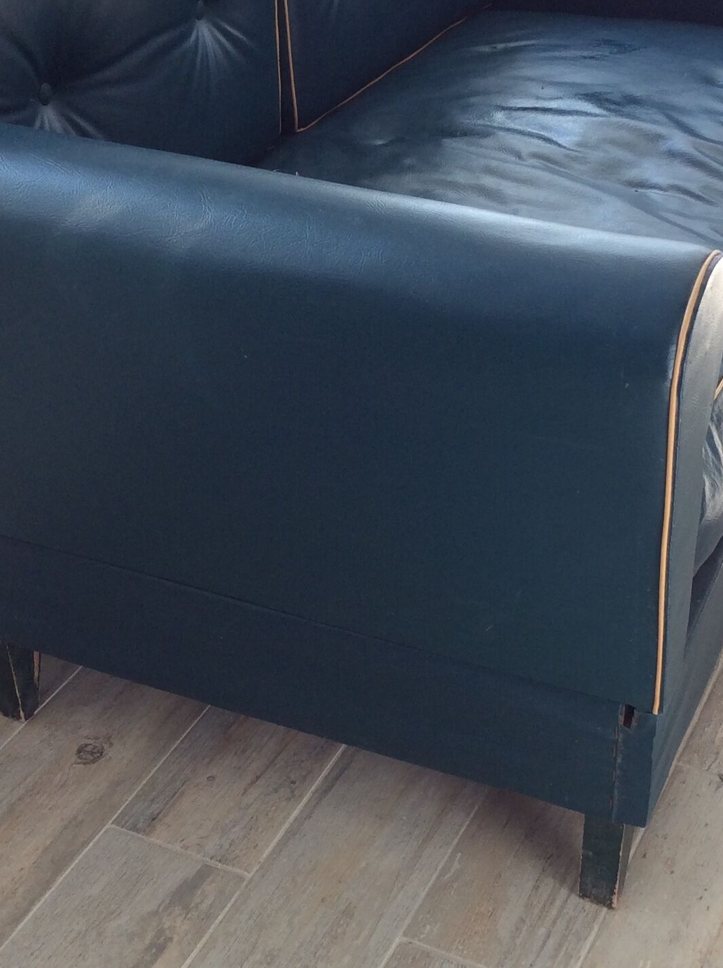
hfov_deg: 25.1
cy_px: 514
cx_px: 450
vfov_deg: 33.3
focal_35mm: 58
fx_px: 1620
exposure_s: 1/50
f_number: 2.4
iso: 32
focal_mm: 3.3
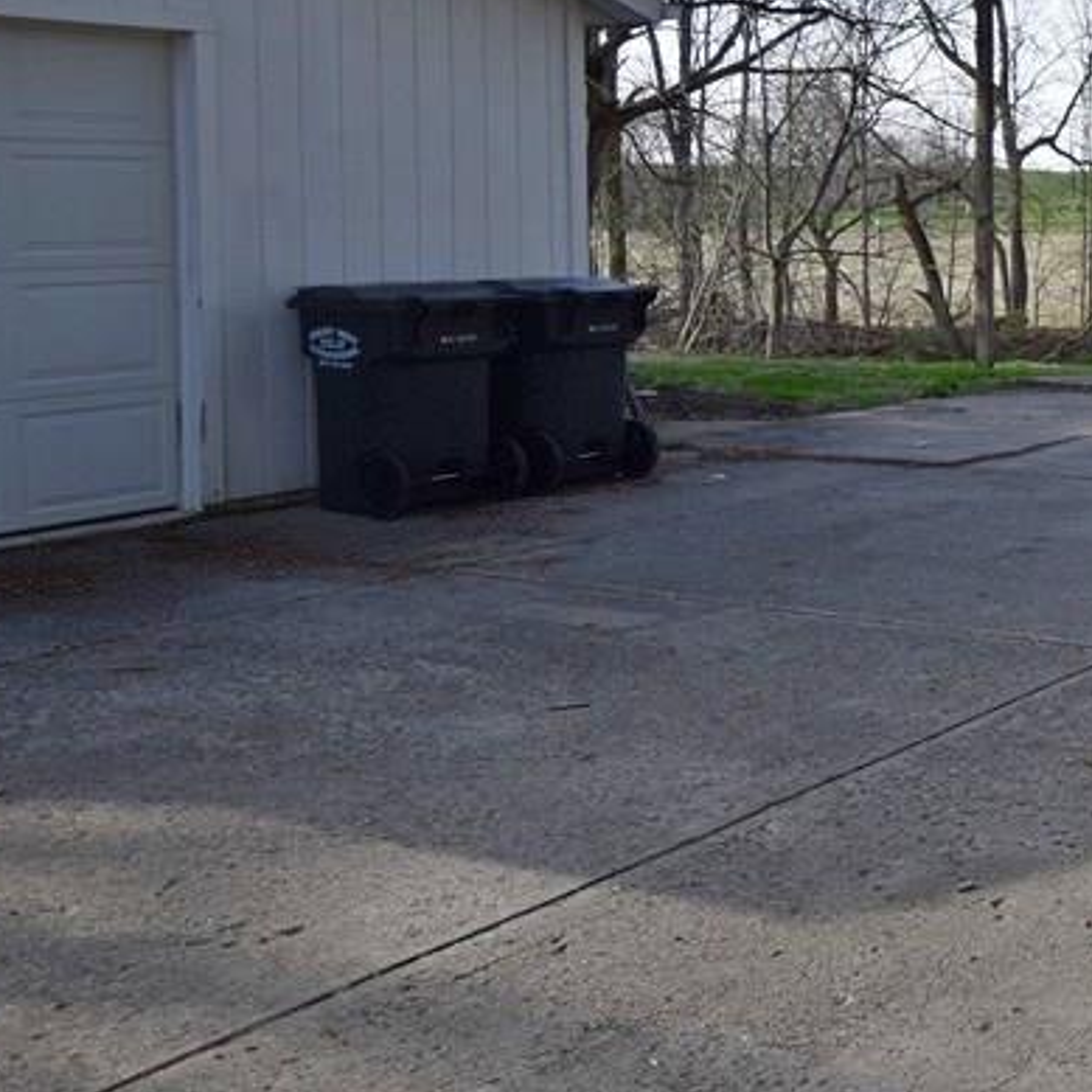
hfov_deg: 30.0
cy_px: 303
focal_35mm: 47
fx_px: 1677
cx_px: 1353
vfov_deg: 35.4
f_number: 8
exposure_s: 1/250
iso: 200
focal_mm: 14
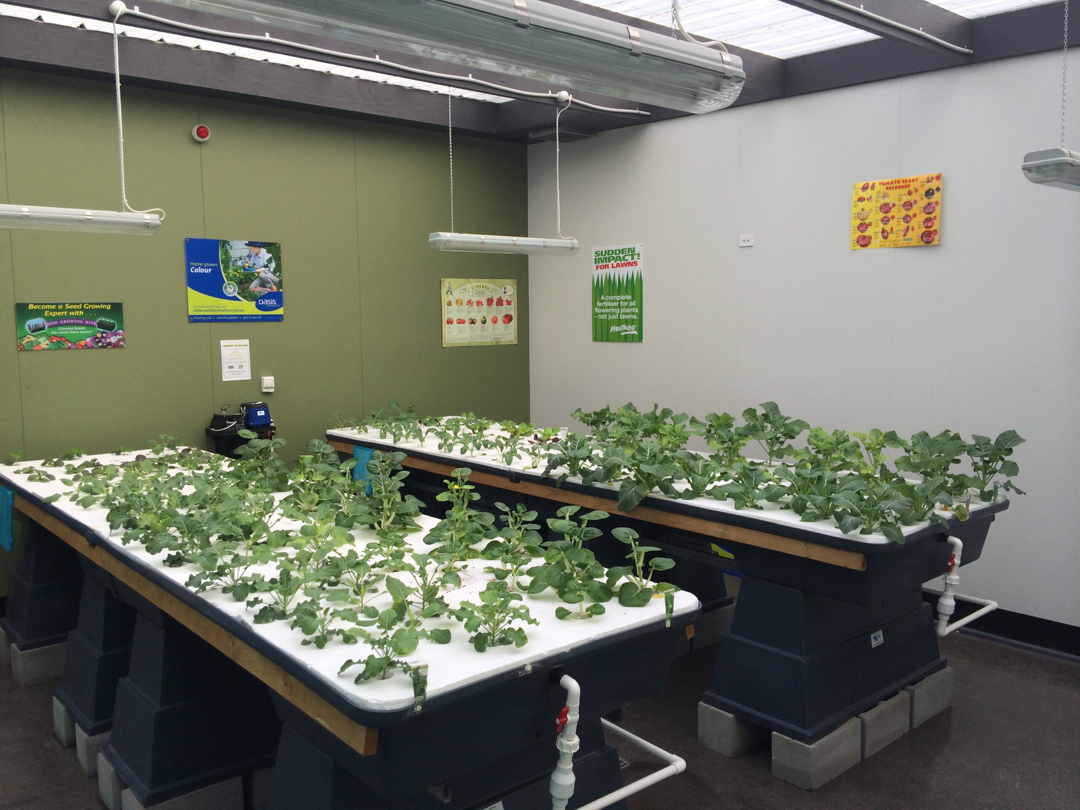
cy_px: 405
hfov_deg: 60.0
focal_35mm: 30
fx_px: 936
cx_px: 540
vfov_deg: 46.8
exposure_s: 1/265
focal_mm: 4.12
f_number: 2.2
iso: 32
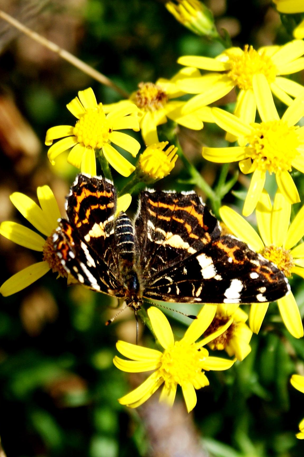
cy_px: 255
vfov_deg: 16.1
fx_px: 1609
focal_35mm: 127
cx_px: 151
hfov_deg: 10.8
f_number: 9
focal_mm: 70
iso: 100
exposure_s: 1/250
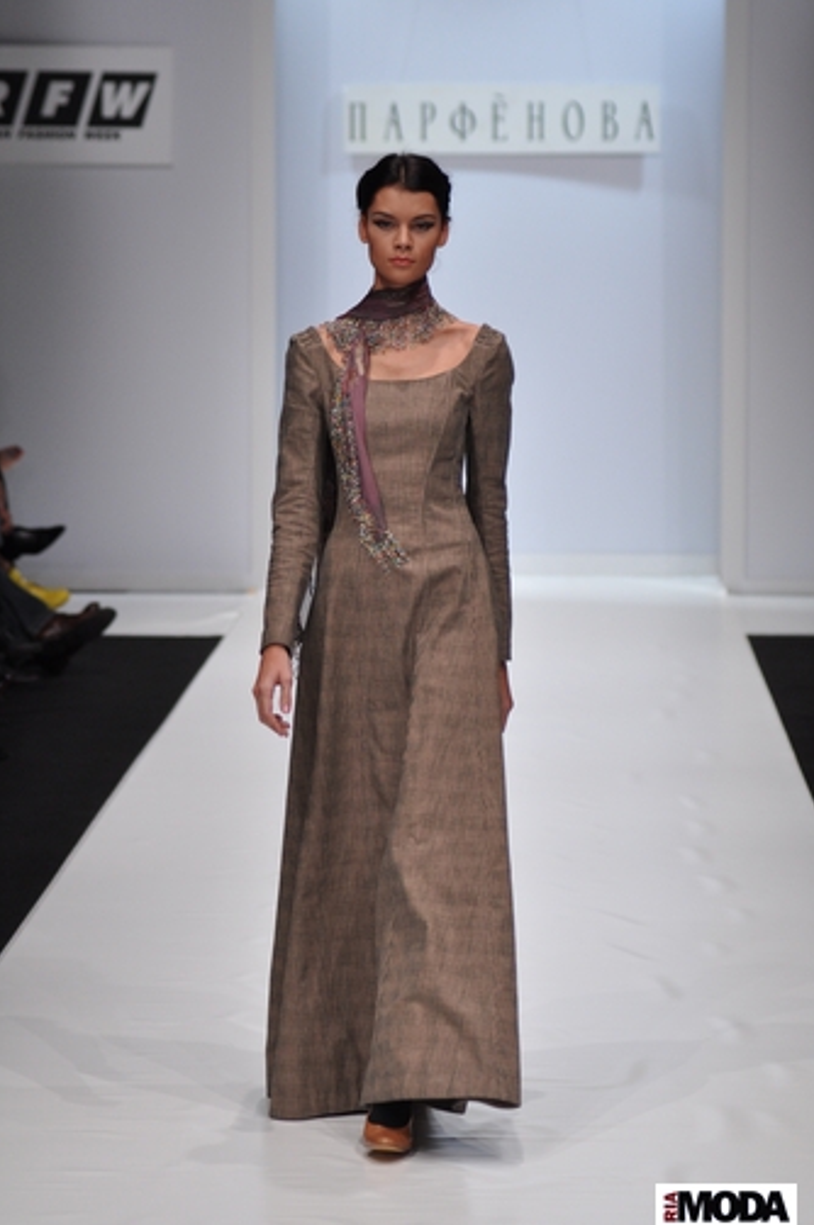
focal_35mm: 155
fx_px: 5271
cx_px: 401
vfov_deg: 13.3
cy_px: 621
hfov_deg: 8.8
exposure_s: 1/250
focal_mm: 100
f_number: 3.5
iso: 640
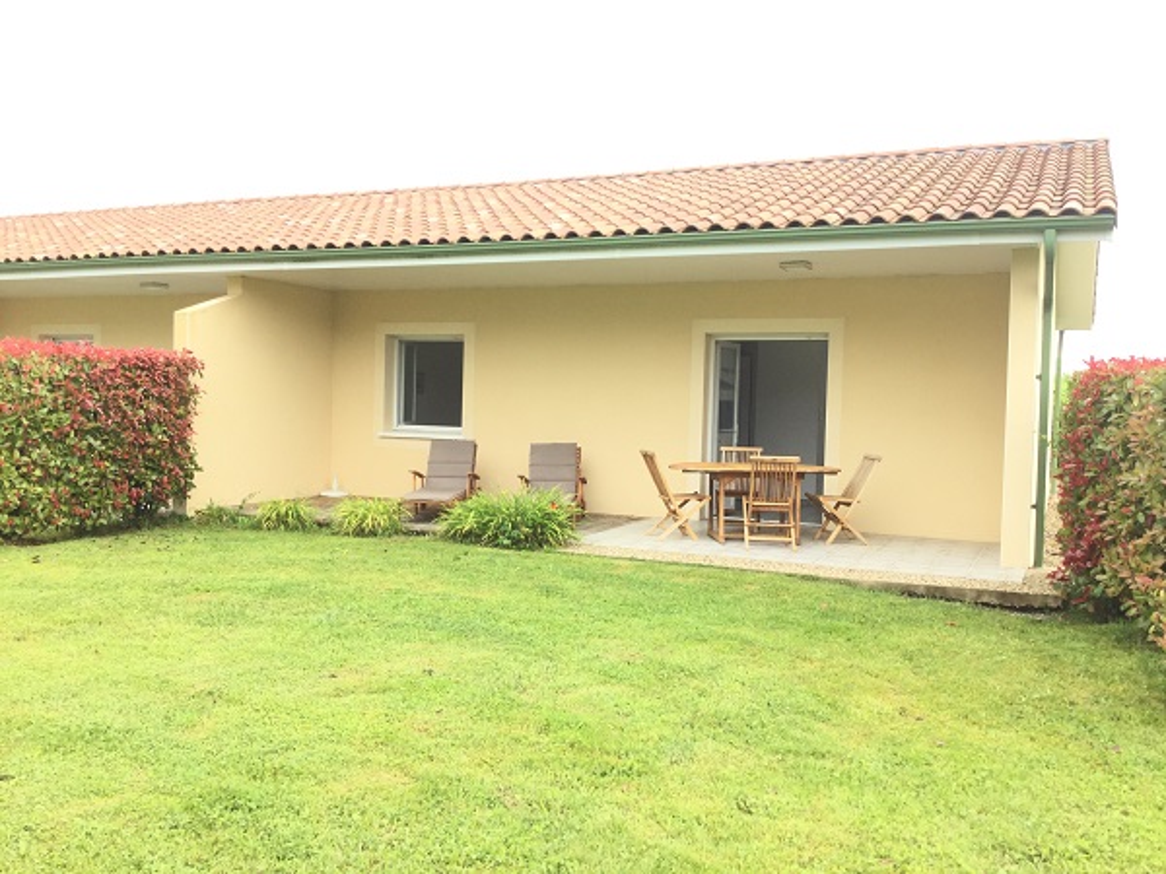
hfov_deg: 58.4
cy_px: 437
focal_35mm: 31
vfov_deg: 45.4
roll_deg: -2.6
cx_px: 583
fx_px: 1044
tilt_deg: -2.9
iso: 25
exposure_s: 1/100
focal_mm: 3.3
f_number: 2.4
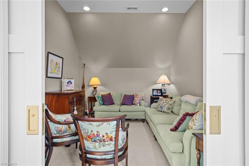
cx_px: 124
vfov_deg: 64.5
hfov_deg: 87.0
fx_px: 131
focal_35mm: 19
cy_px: 83
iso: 320
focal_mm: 19
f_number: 7.1
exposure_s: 1/10
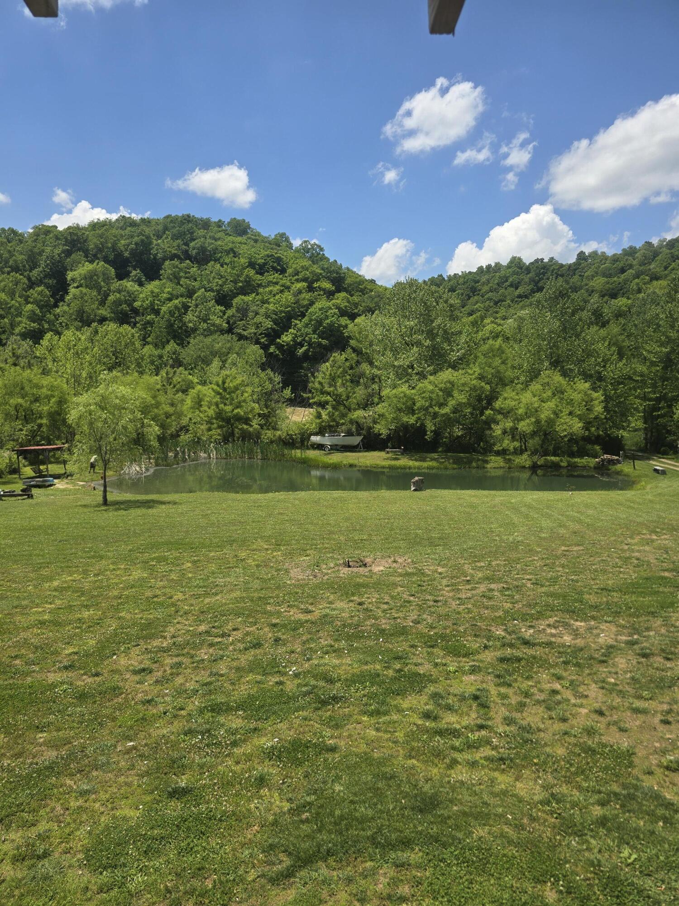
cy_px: 453
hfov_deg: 58.9
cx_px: 340
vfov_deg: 73.9
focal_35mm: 23
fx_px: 602
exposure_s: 1/939
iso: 12
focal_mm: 6.3
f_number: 1.7
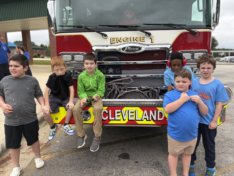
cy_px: 88
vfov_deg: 53.1
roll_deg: +0.7
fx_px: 176
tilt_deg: -8.4
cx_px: 117
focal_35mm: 26
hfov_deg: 67.3
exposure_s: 1/973
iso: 50
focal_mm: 5.96
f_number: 1.6
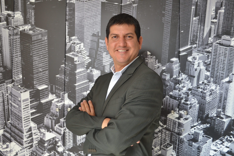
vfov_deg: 34.2
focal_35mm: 39
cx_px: 117
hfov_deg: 49.6
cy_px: 78
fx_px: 253
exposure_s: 1/40
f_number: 5
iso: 400
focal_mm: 26
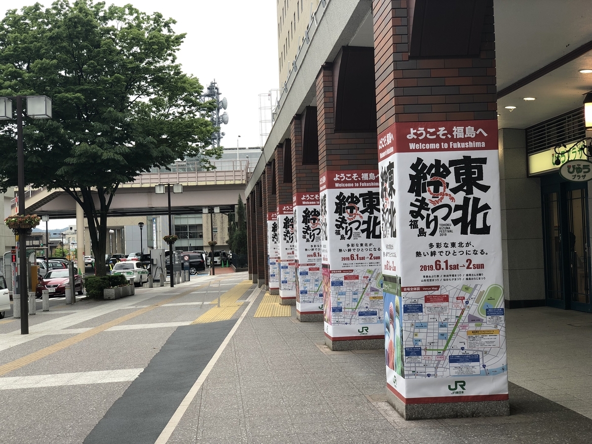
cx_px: 296
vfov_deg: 28.0
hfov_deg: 36.8
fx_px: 889
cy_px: 222
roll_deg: +1.8
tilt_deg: +1.7
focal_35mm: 52
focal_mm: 6
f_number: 2.4
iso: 16
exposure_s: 1/117
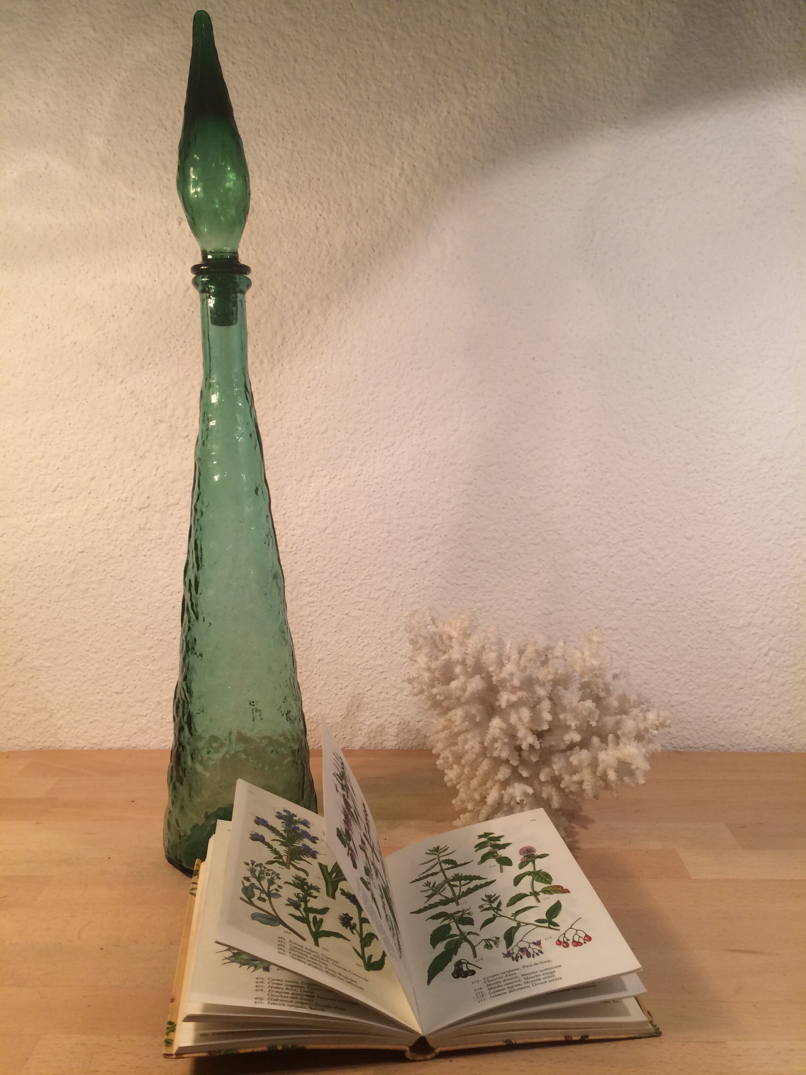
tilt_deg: -9.6
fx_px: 900
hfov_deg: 48.2
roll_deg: +1.5
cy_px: 538
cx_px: 403
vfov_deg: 61.7
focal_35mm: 29
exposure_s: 1/33
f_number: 2.2
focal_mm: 4.15
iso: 40
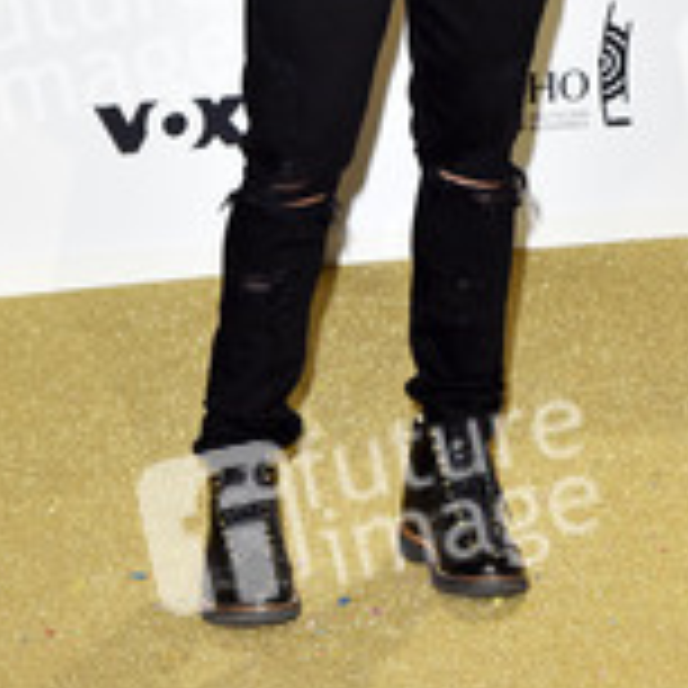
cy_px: -166
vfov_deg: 10.3
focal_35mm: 166
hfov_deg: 10.5
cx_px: 499
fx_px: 3733
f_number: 6.3
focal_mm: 75
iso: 1250
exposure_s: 1/160
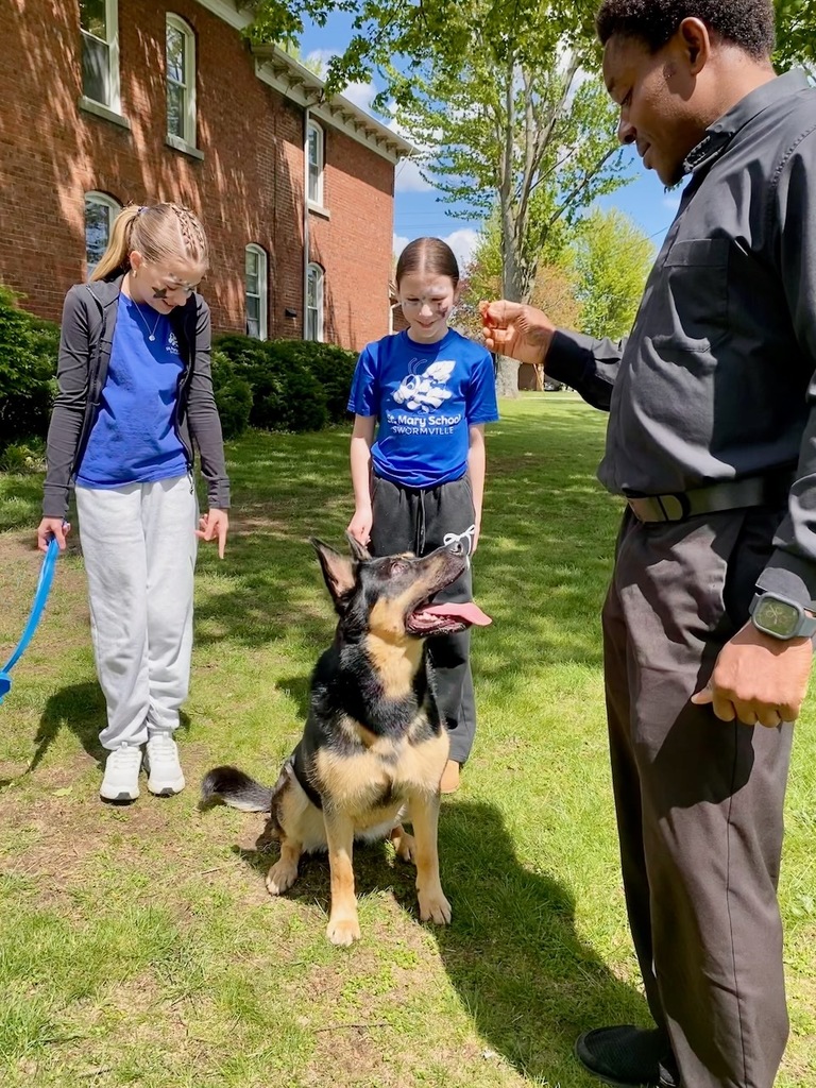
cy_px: 544
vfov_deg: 67.3
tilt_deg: -6.4
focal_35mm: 26
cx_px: 408
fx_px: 817
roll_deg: -1.6
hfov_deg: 53.1
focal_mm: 4.25
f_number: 1.8
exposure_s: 1/1053
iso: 32
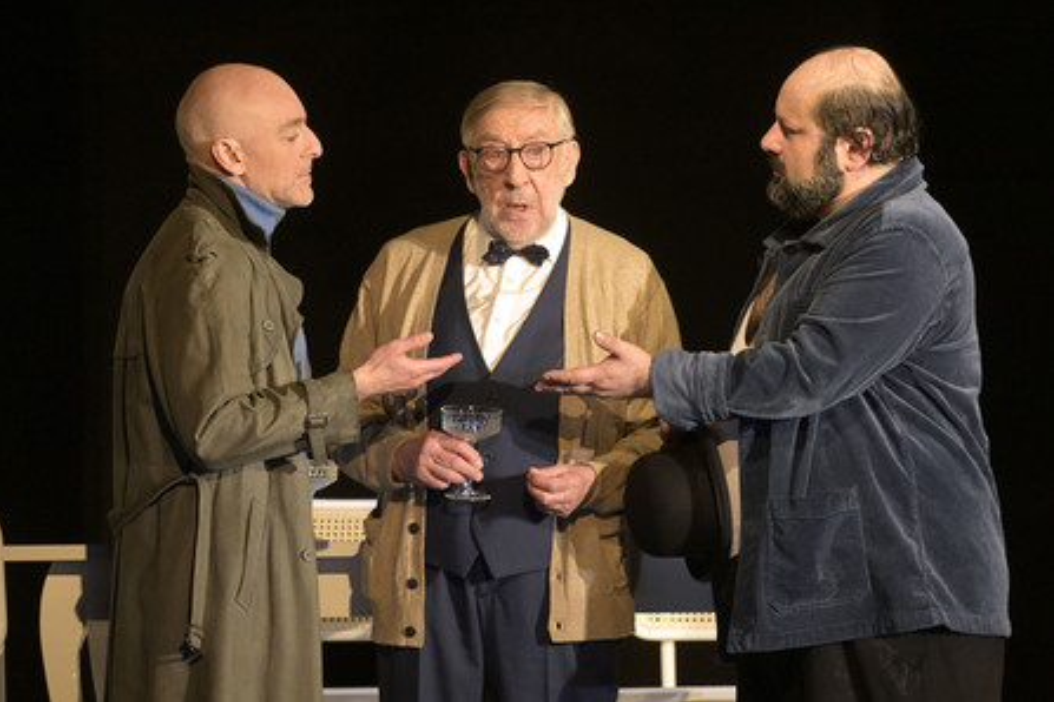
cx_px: 525
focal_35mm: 222
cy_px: 351
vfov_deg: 6.2
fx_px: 6499
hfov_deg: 9.3
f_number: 5.6
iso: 8000
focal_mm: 220
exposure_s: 1/640
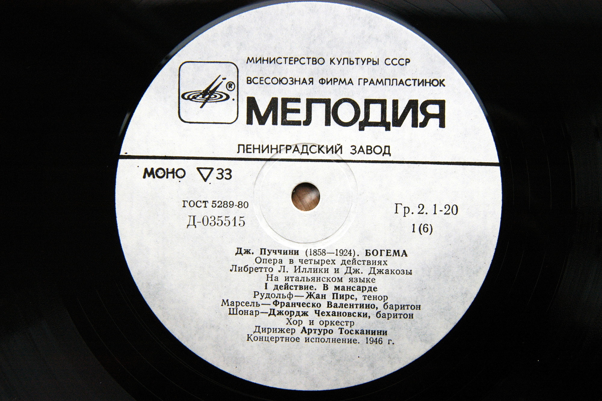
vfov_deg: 25.7
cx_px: 301
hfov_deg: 37.9
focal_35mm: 52
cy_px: 200
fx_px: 877
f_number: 8
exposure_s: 1/250
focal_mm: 35
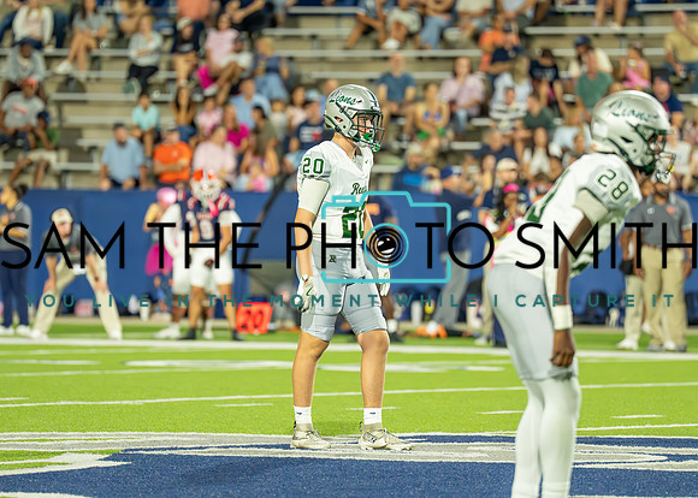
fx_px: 6257
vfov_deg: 4.6
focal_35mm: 316
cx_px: 367
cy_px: 254
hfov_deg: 6.4
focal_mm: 200
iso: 3200
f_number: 2.8
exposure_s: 1/1600
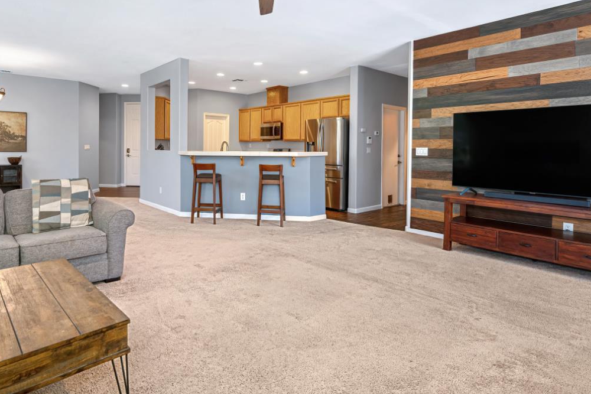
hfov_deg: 80.3
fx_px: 345
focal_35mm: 21
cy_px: 152
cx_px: 239
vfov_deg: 58.9
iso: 640
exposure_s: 1/40
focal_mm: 14
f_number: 4
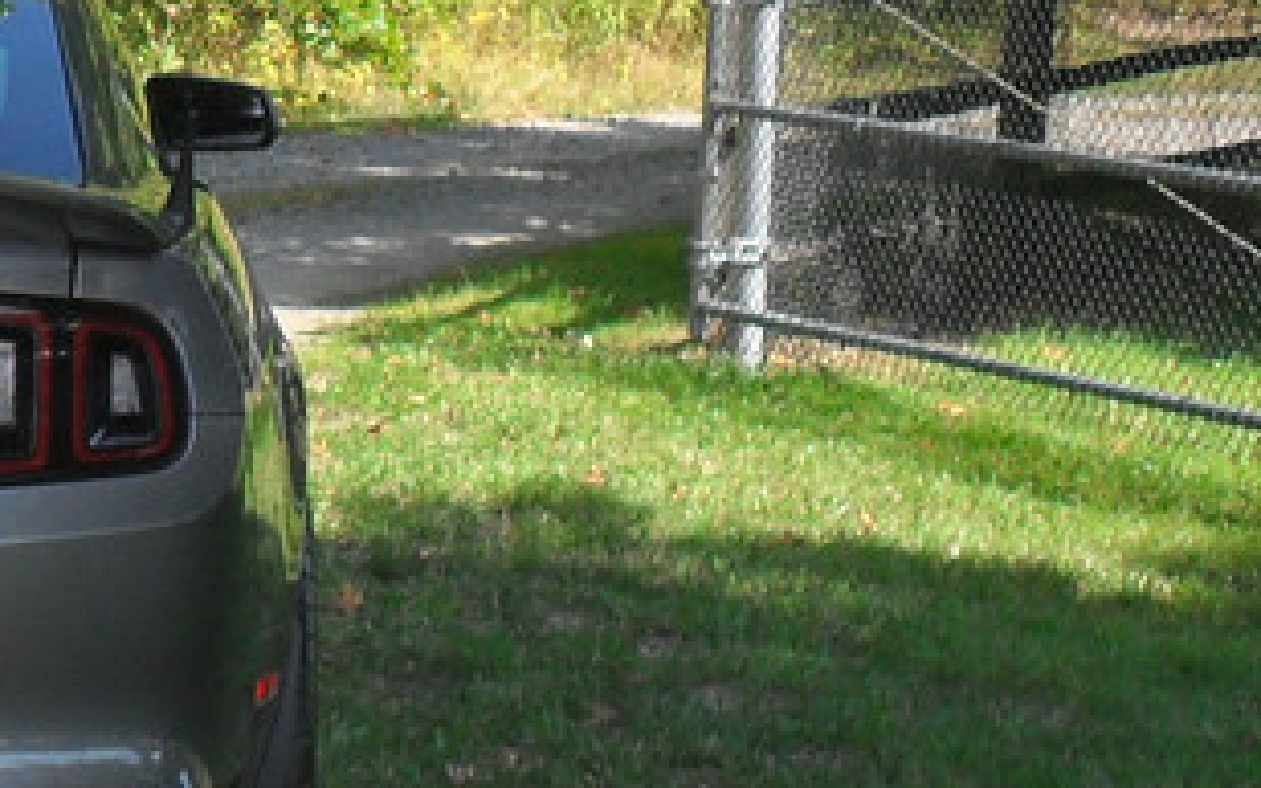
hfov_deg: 15.4
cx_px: -484
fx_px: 4398
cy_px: 461
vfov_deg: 10.2
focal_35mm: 128
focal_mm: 6.2
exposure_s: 1/60
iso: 100
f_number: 8.9
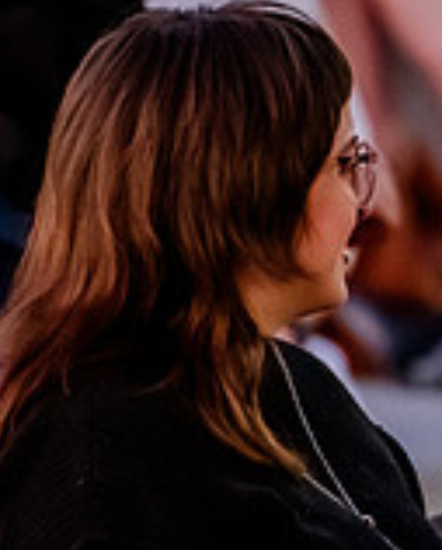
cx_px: 734
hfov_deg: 1.8
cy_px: 386
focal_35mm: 869
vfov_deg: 2.2
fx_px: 14169
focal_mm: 200
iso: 6400
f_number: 2.8
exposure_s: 1/125
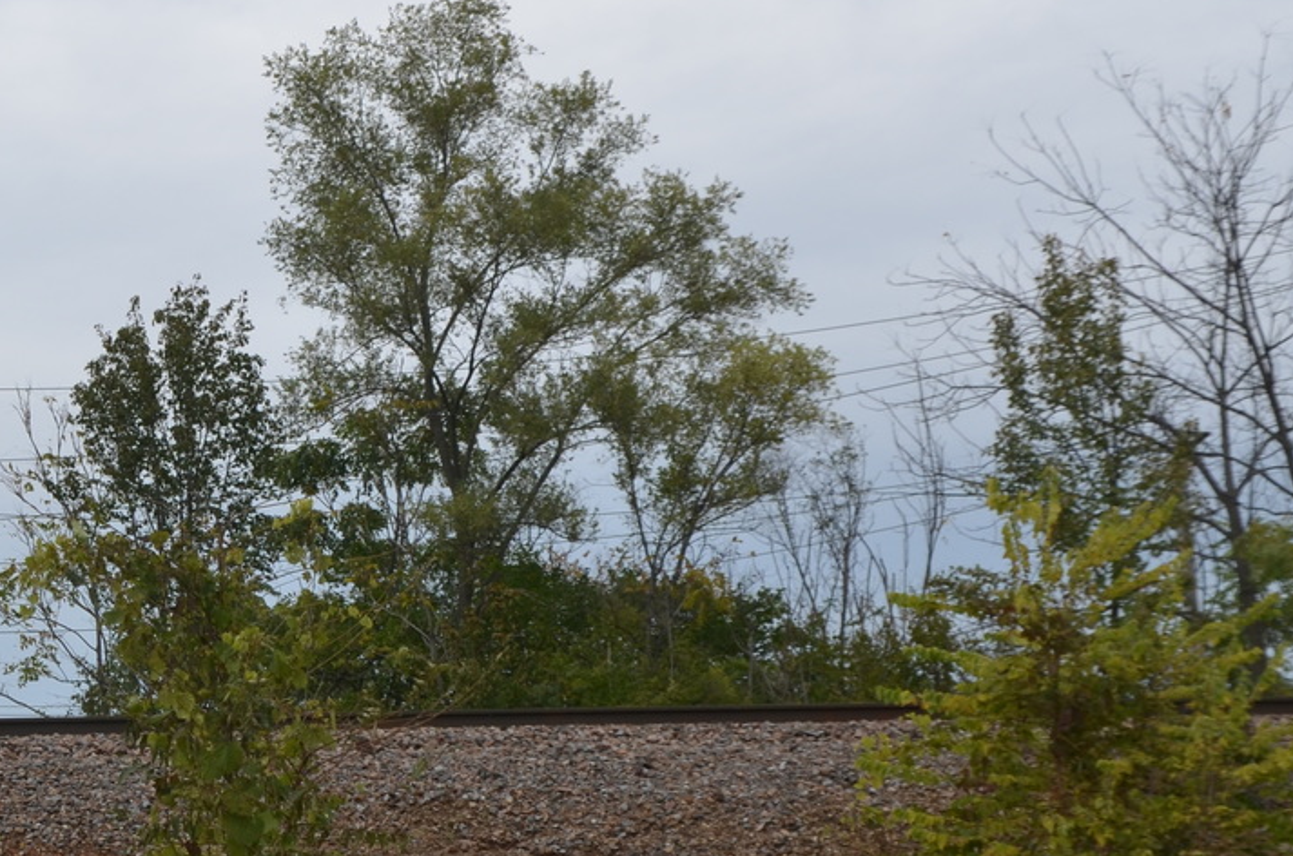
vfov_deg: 11.3
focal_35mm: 120
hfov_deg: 16.8
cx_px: 128
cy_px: 647
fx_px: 4306
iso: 200
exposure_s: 1/250
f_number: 8
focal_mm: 35
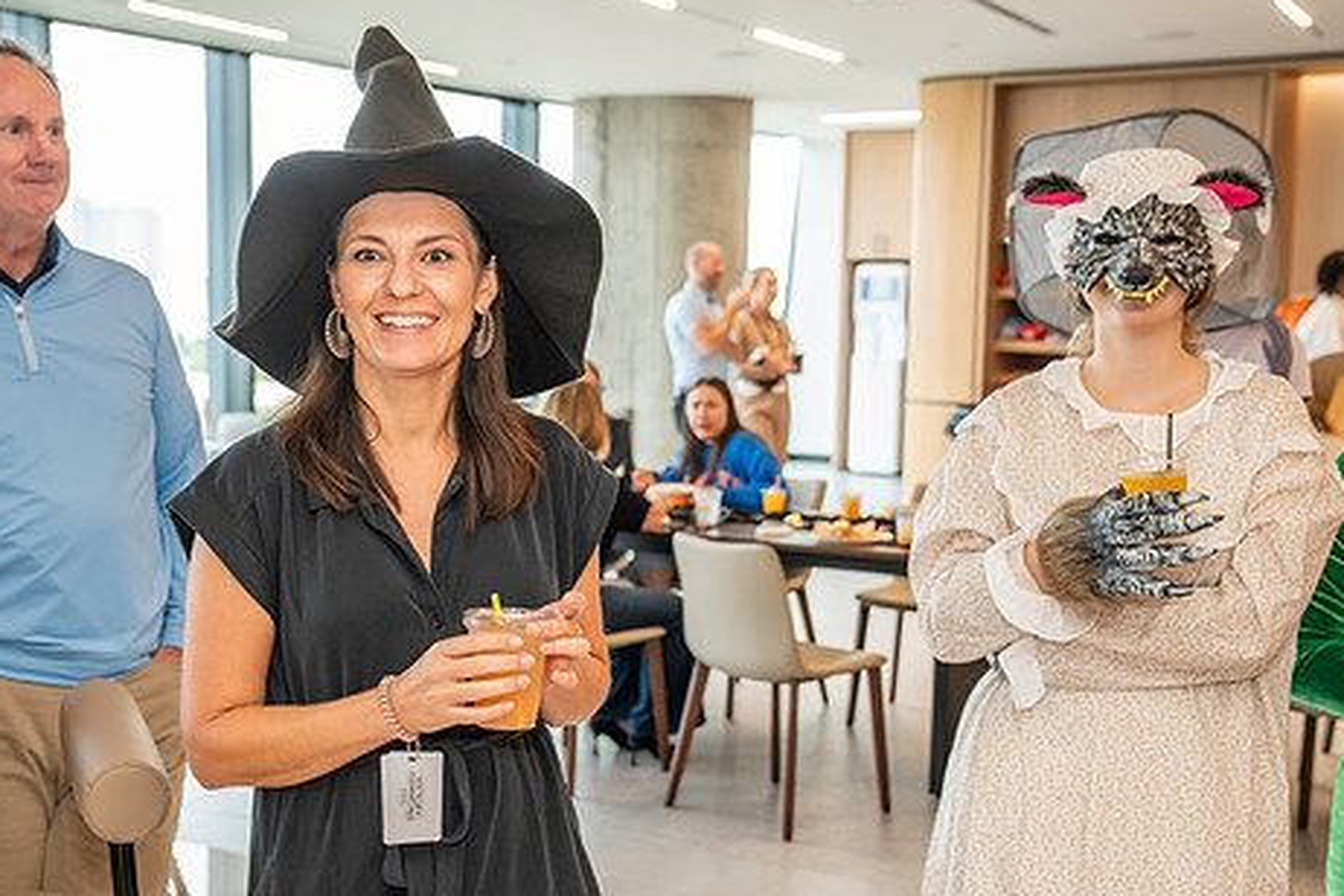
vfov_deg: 25.0
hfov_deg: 36.9
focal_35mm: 54
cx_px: 623
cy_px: 528
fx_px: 2016
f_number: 4
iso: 1000
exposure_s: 1/160
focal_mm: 43
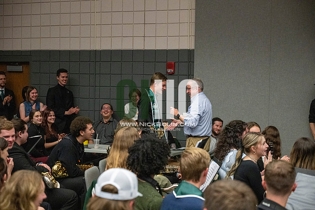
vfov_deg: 19.5
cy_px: 105
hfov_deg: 28.8
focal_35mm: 70
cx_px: 158
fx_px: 613
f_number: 4
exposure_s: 1/500
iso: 10000
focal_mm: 70
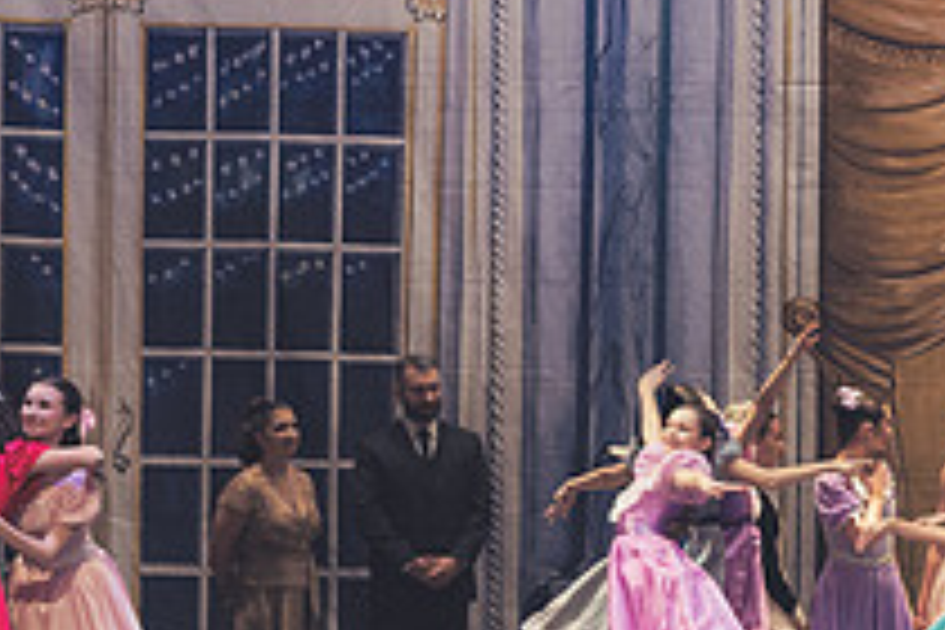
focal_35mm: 340
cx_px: 1202
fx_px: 8924
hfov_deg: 6.0
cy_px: 652
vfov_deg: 4.0
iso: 1250
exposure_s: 1/320
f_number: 2.8
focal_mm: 82
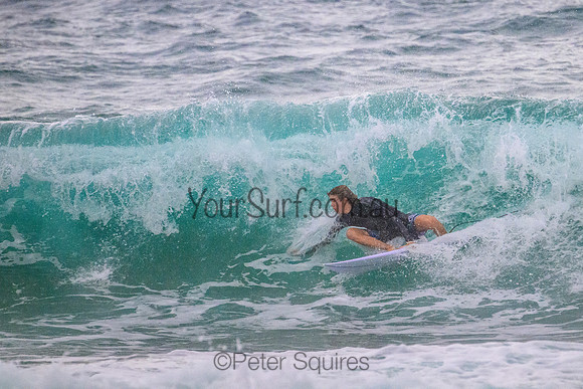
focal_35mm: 751
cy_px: 146
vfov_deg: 1.8
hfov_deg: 2.7
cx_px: 365
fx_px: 12164
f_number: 11
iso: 8000
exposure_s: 1/2000
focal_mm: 600
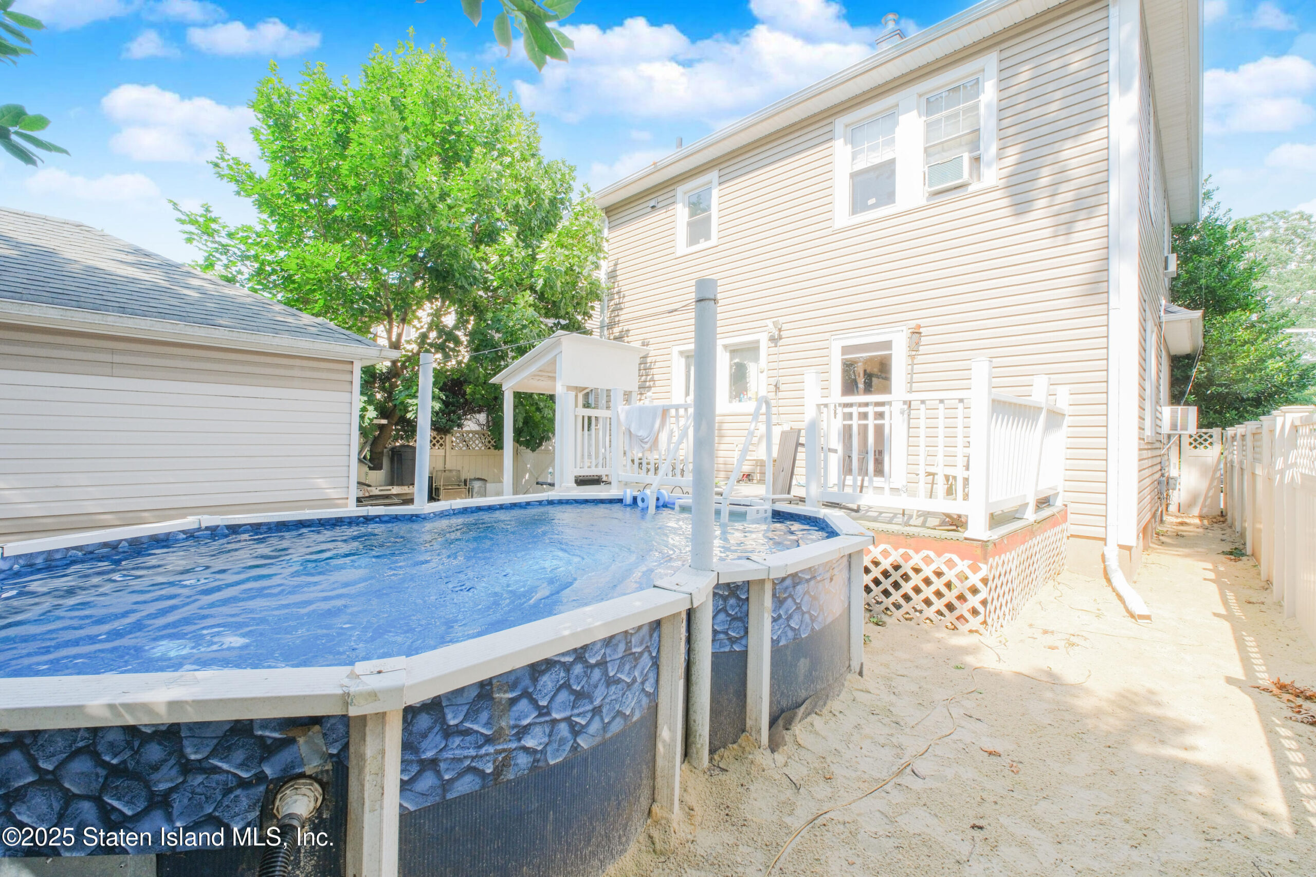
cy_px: 438
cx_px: 658
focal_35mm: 15
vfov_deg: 77.3
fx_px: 548
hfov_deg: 100.4
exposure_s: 1/80
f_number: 10
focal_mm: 10
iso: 320
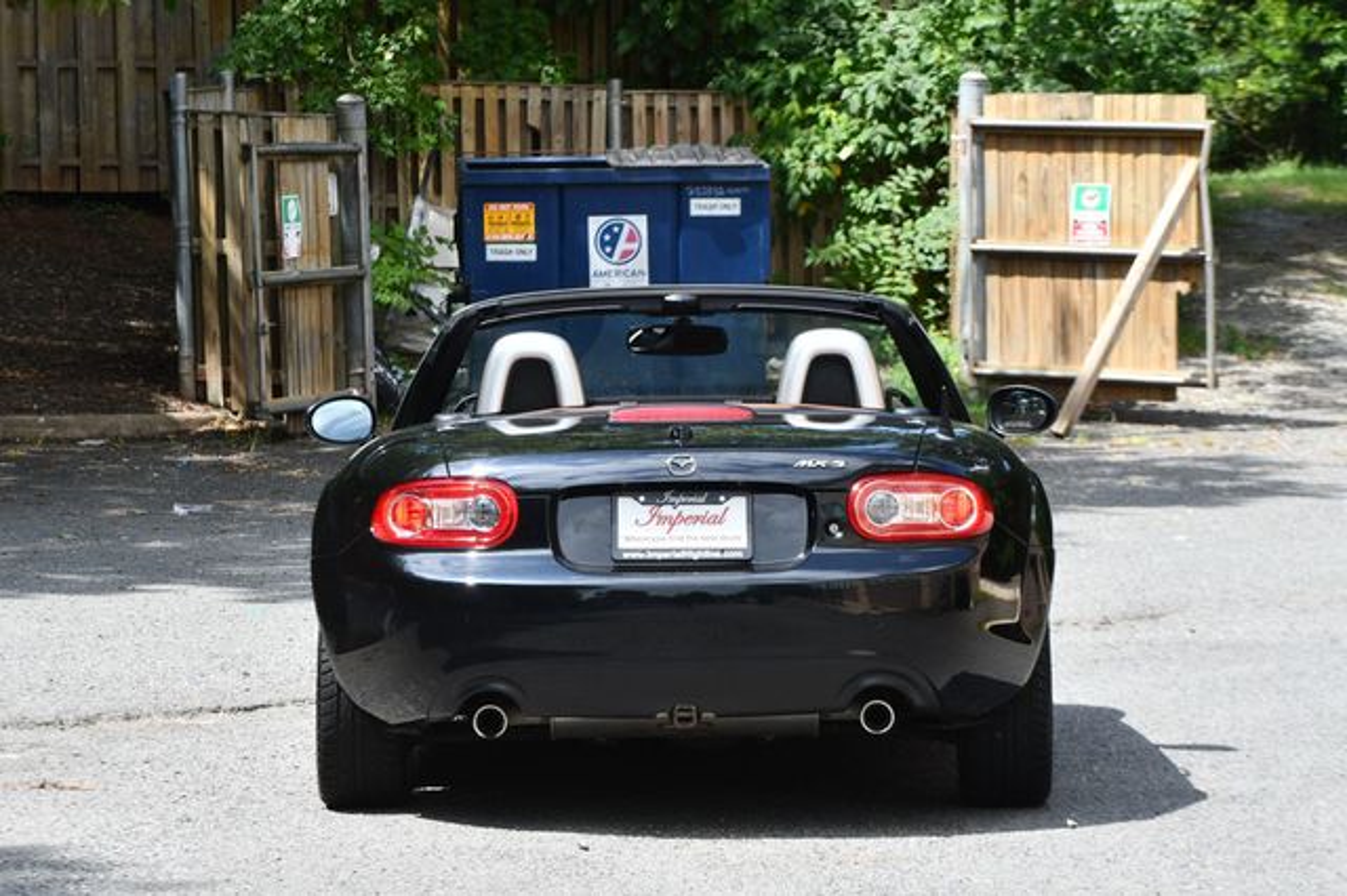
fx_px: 5161
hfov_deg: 14.9
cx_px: 674
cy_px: 448
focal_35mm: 138
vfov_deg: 9.9
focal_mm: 92
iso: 200
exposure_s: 1/250
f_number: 8
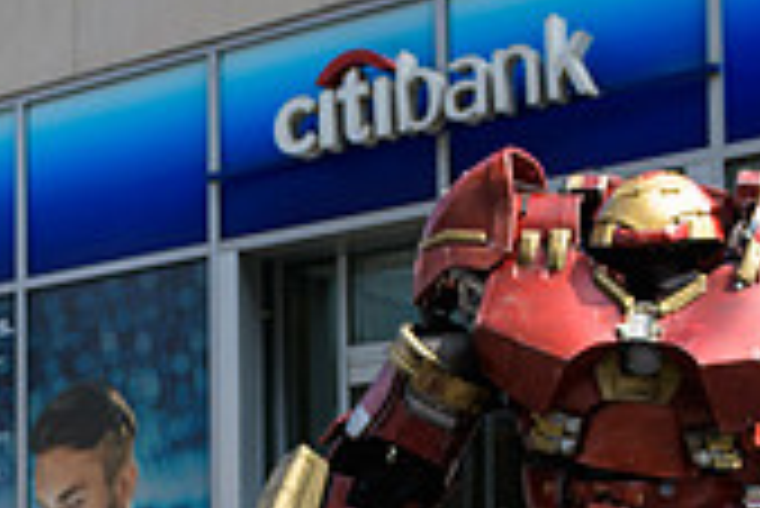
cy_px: 627
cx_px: 319
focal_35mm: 89
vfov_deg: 14.8
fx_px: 1880
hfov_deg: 22.8
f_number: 3.2
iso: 200
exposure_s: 1/1250
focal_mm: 26
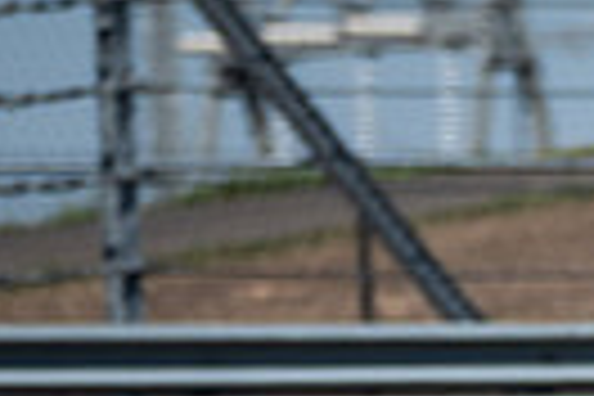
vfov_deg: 1.5
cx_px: 1210
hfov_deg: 2.2
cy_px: 749
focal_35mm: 924
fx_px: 15245
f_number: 2.8
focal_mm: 140
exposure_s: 1/1000
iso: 160
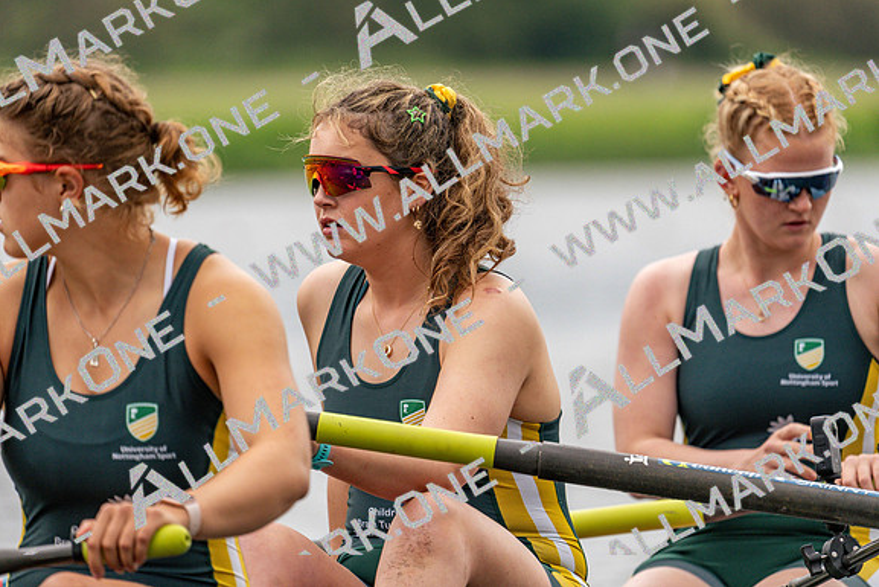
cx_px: 439
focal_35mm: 538
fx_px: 13139
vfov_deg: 2.6
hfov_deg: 3.8
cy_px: 294
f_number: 6.3
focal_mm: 535
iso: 640
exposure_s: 1/1250
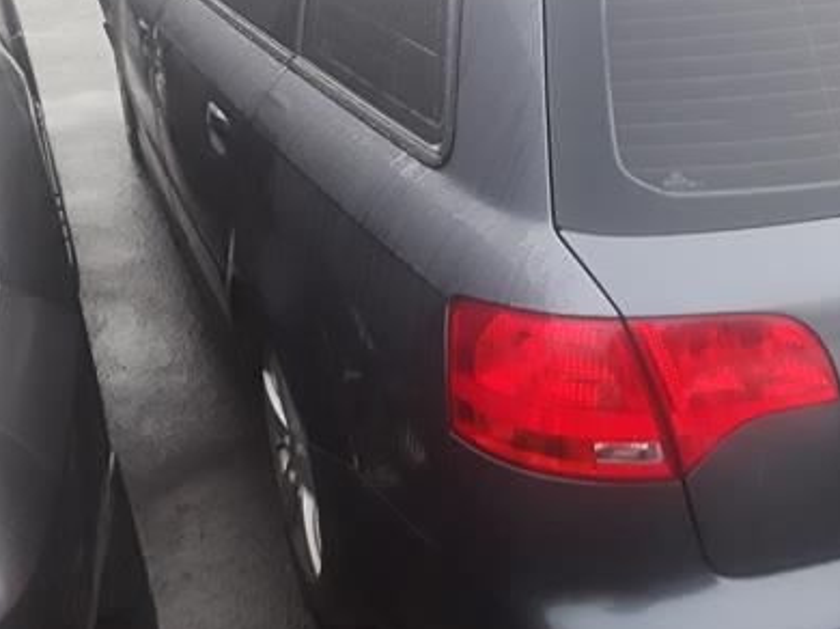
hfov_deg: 39.9
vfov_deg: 31.4
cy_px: 246
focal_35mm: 46
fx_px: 1116
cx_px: 648
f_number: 1.9
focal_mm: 2.91
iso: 125
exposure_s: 1/50
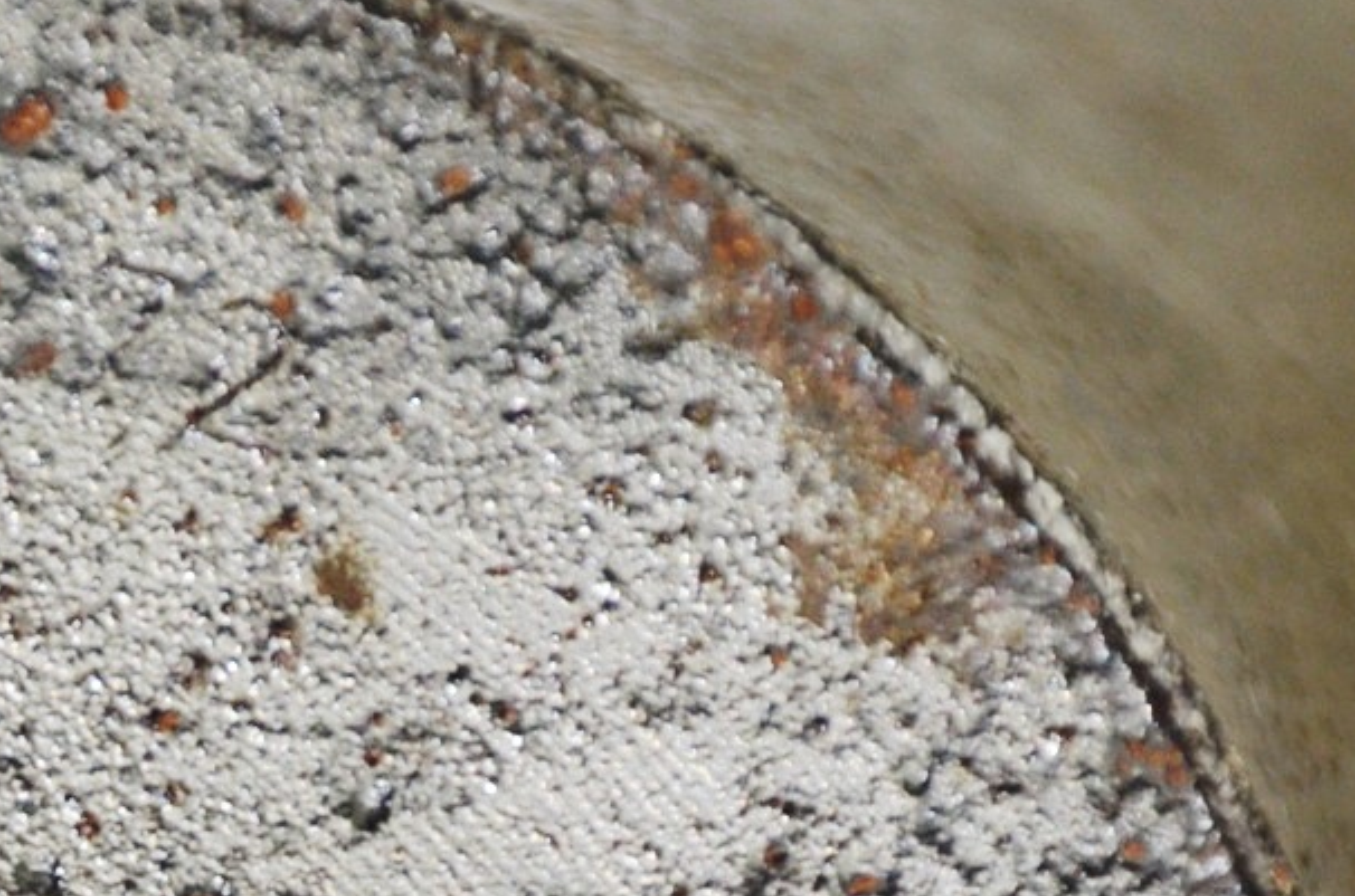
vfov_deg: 1.7
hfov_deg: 2.5
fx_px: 30943
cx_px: 195
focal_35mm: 824
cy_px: 1665
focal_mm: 135
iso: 320
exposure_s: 1/125
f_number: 5.6
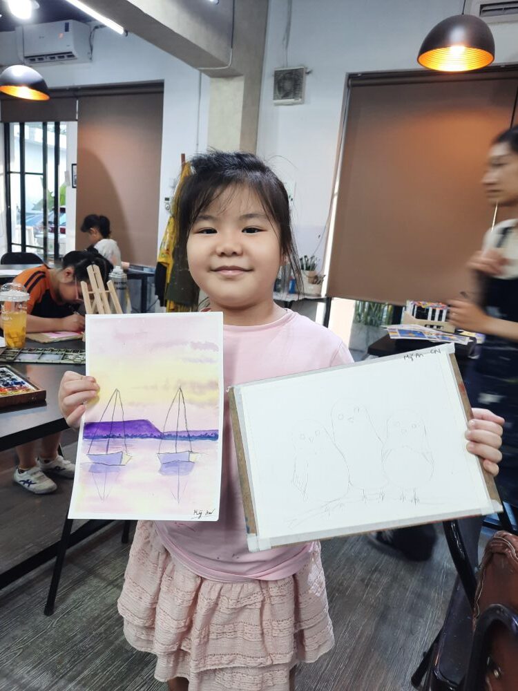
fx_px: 499
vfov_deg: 69.4
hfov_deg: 54.9
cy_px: 346
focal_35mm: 25
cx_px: 259
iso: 80
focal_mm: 4.6
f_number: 2
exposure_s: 1/50
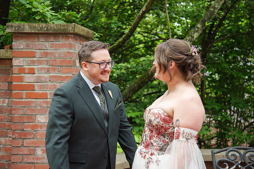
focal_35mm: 64
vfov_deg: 21.2
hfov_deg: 31.3
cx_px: 122
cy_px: 84
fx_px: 453
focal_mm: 62
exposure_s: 1/400
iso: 400
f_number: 4
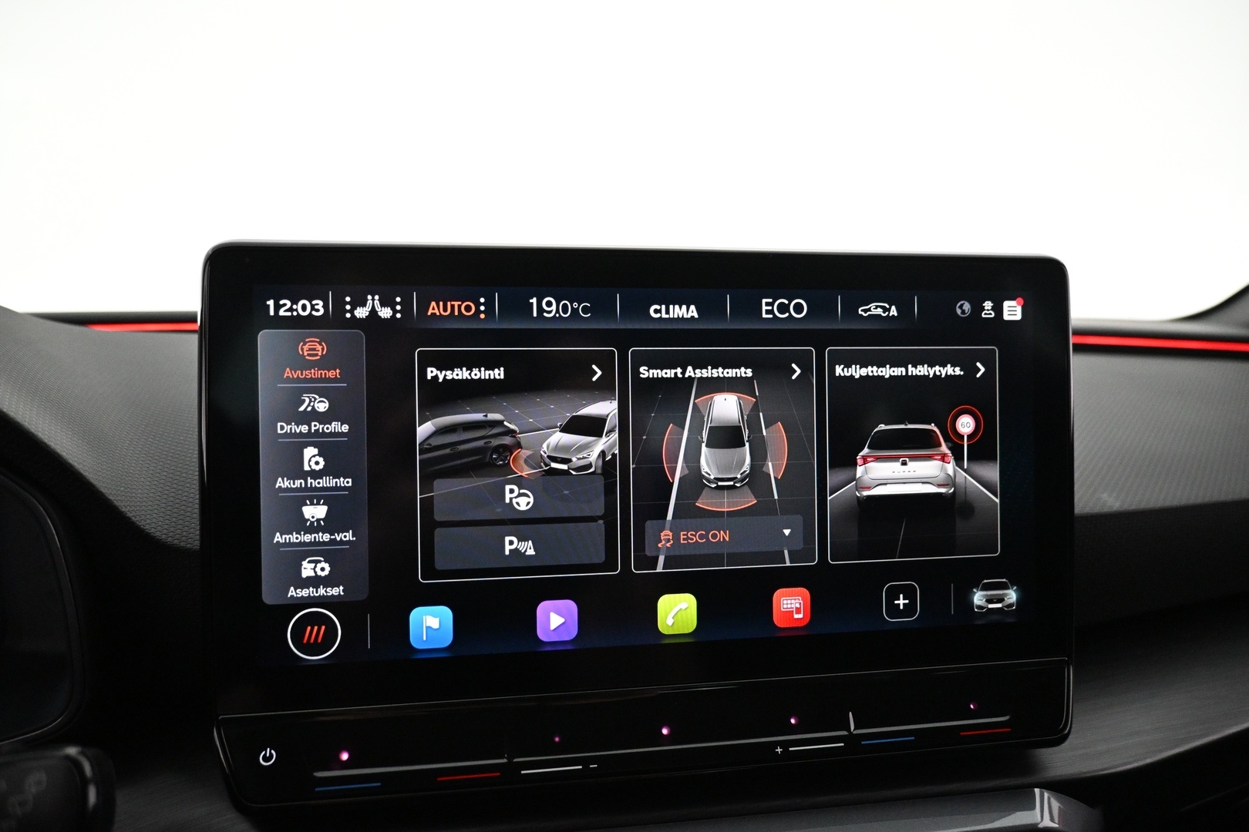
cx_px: 624
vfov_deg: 53.1
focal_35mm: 24
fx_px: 833
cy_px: 416
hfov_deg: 73.7
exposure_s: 1/100
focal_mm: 16
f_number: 3.5
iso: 4000
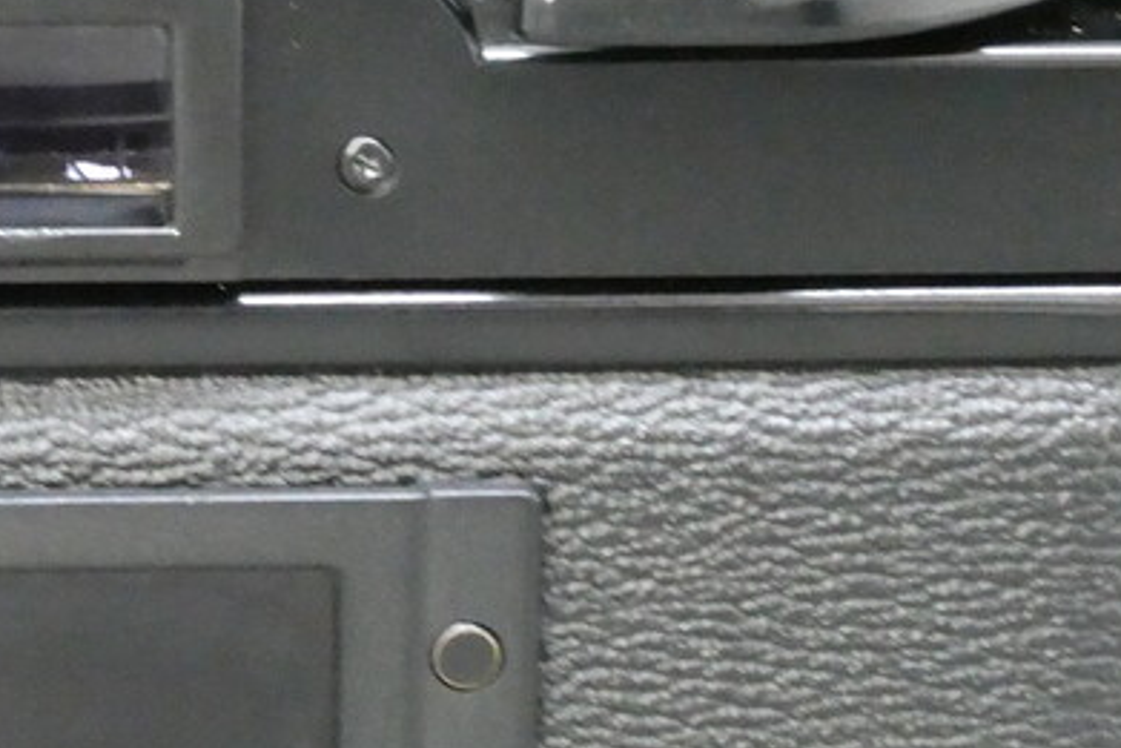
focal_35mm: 150
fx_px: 4672
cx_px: 129
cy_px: 332
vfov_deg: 9.2
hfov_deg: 13.6
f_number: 5.6
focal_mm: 8.4
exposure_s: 1/15
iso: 1600
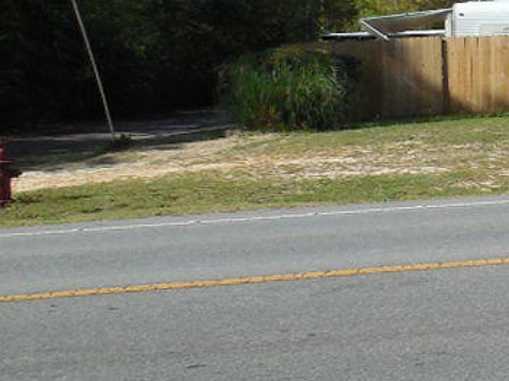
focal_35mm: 114
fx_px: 1676
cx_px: 1033
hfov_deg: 14.3
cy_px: 110
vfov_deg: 13.0
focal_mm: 4.5
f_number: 3.3
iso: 125
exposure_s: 1/1250
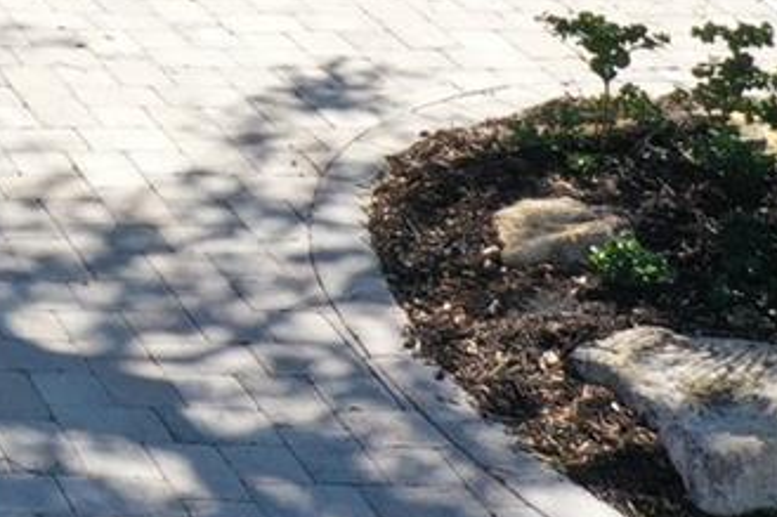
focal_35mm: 136
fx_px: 2934
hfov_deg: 12.9
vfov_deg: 9.1
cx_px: -820
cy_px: -680
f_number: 5
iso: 100
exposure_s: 1/320
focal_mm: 10.26
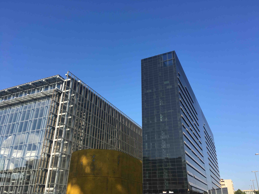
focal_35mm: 29
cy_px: 97
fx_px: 217
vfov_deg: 48.2
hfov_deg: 61.7
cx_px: 130
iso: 25
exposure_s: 1/1131
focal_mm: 4.15
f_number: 2.2
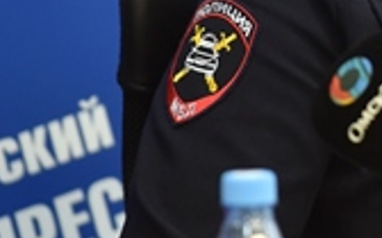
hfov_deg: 2.2
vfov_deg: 1.4
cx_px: 546
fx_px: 9734
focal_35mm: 935
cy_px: -158
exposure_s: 1/200
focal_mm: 200
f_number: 4
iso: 1250
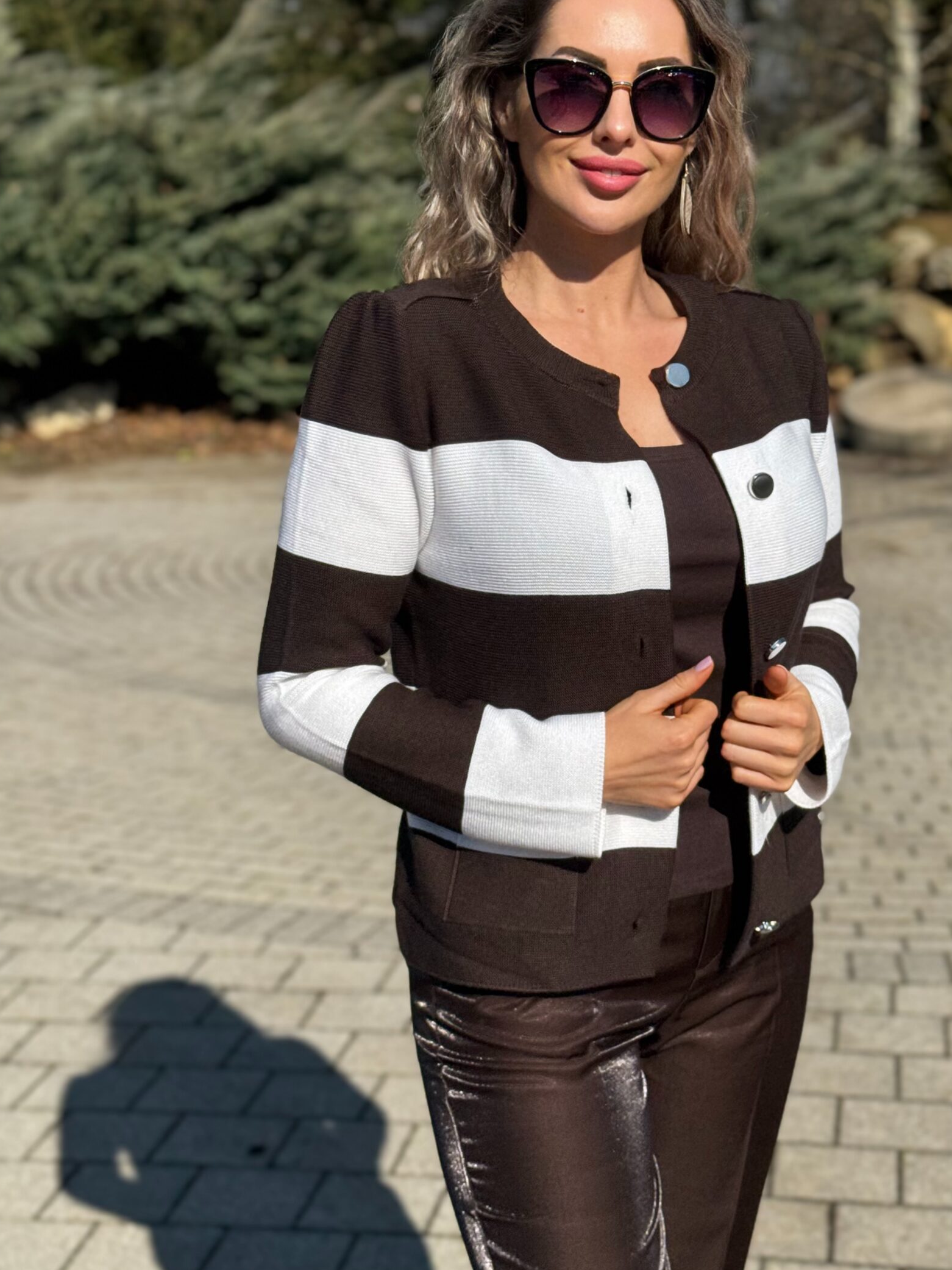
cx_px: 576
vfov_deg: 32.7
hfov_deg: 24.8
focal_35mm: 59
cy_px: 604
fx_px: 2164
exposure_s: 1/7092
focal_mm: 6.76
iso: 64
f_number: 1.78
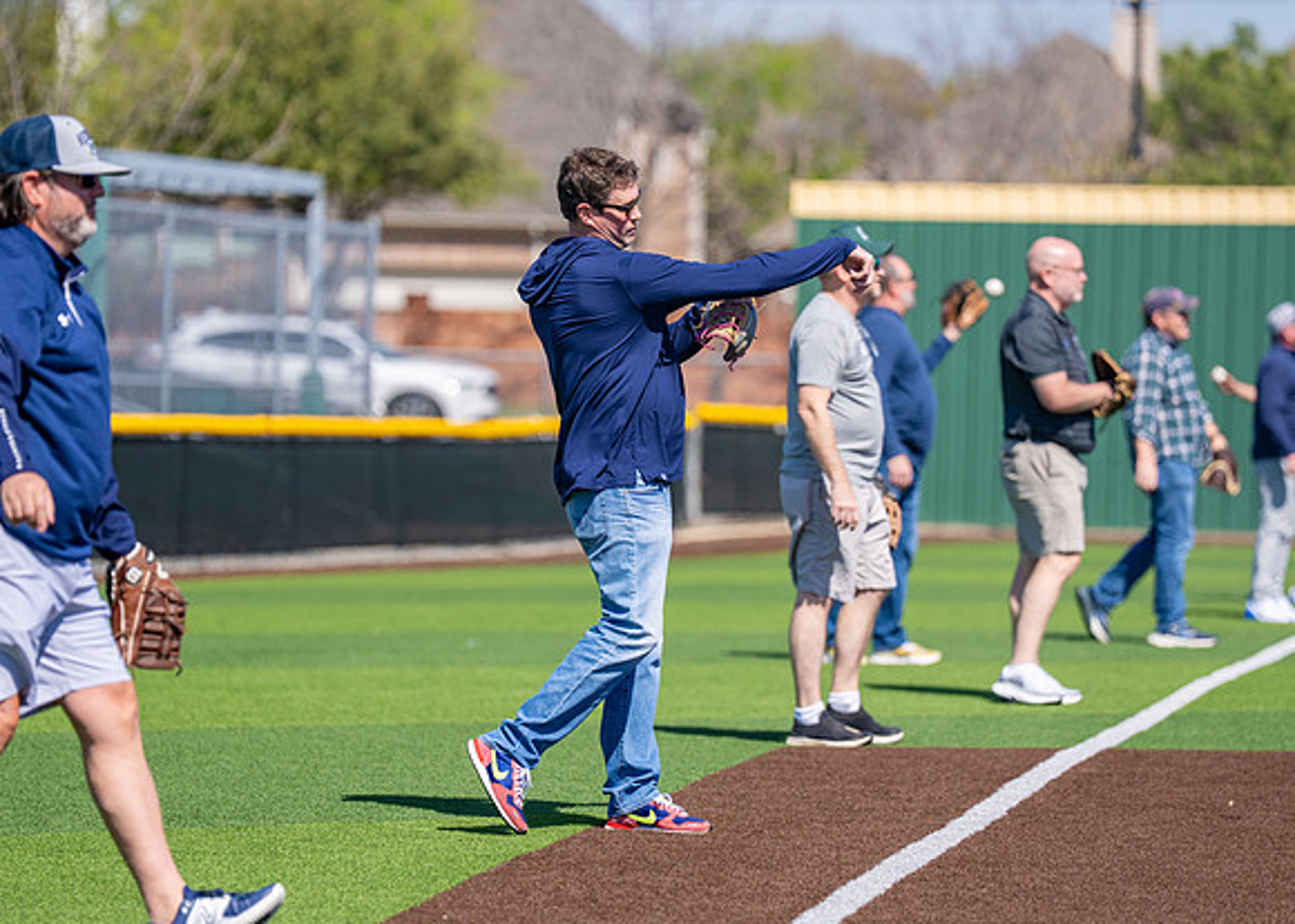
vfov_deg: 7.2
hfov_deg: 10.0
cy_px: 433
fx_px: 7396
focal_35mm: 201
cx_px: 670
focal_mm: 165
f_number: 2.8
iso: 160
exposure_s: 1/4000
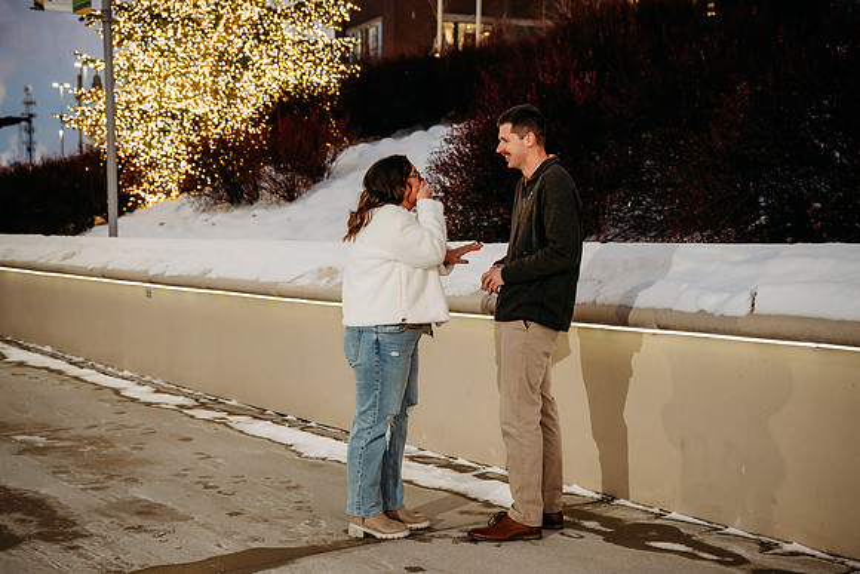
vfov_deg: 26.0
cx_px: 430
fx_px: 1242
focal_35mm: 52
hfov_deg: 38.2
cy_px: 287
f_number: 4.5
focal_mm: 52
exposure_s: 1/200
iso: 1000
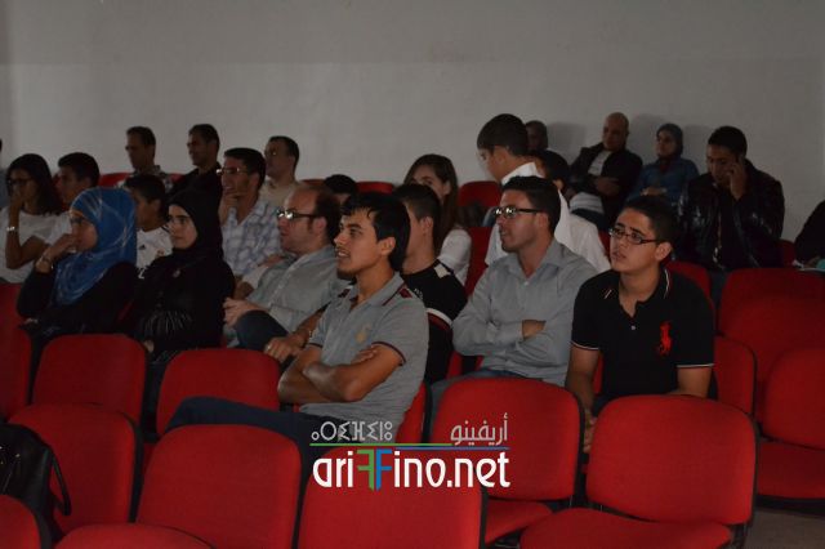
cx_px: 412
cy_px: 274
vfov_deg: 16.5
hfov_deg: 24.6
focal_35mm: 82
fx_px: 1890
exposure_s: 1/60
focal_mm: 55
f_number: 5.6
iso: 3200
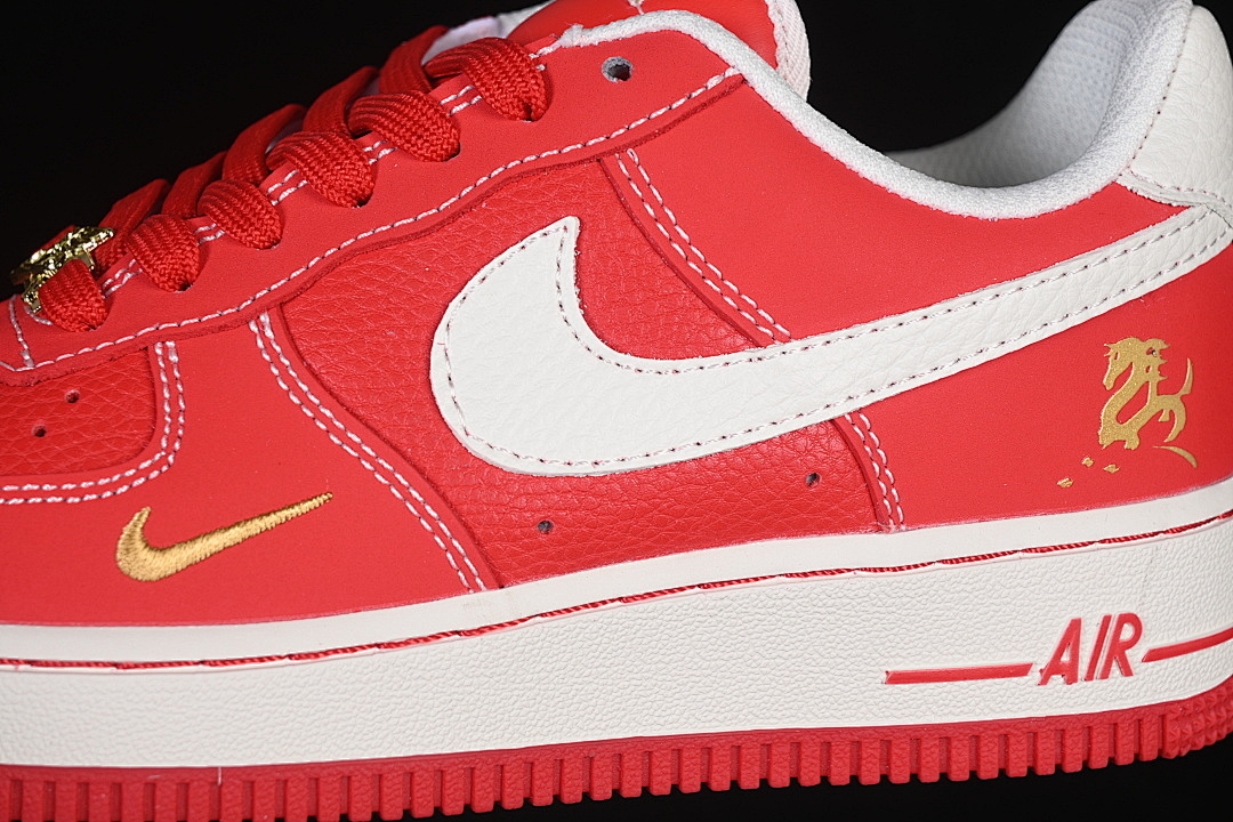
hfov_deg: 27.0
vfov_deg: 18.2
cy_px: 411
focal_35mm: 75
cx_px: 616
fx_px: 2569
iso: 160
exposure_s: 1/80
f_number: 7.1
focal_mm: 50
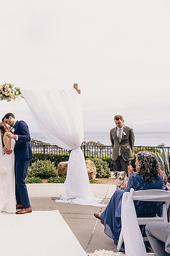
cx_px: 22
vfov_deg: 48.5
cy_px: 123
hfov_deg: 32.0
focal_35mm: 40
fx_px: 284
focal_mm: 25.1
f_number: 3.2
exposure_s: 1/250
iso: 100
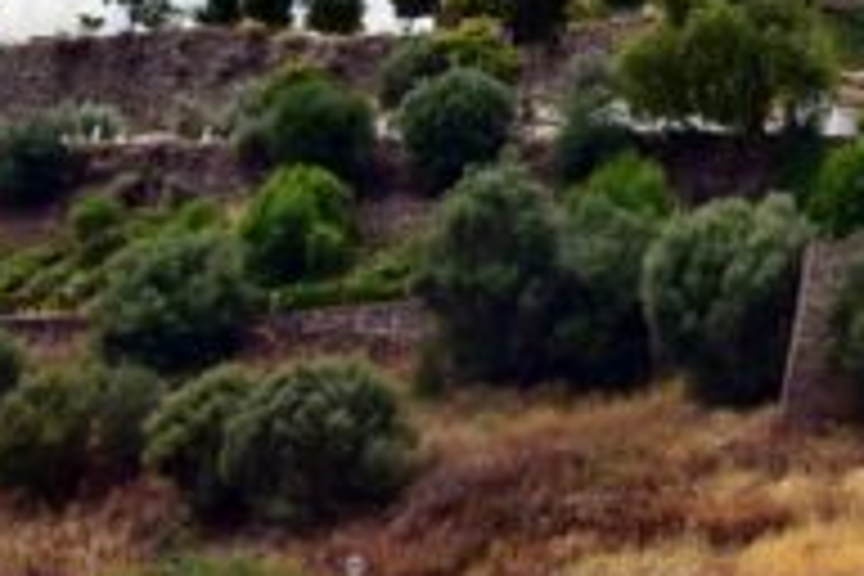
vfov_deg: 9.3
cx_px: 1022
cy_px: -137
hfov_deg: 13.8
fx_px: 3472
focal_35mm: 145
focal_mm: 29
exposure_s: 1/500
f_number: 11
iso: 280
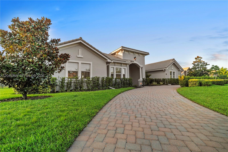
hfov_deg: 100.4
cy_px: 76
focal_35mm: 15
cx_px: 114
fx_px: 95
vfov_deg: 77.3
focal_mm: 10
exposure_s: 1/30
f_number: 6.3
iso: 100
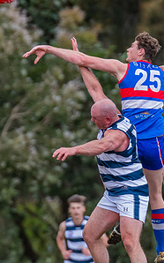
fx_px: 7194
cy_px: 110
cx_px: 101
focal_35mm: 1005
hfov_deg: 1.3
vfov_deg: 2.1
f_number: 4
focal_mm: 360
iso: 800
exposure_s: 1/2000
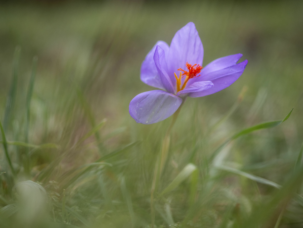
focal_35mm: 90
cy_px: 114
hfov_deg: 21.8
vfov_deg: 16.4
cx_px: 152
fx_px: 788
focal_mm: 45
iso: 320
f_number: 1.8
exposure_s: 1/2500
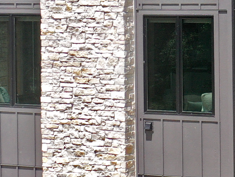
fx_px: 1174
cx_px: 346
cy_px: -19
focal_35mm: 173
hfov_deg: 11.0
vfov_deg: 8.5
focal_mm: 10.26
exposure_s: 1/80
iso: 100
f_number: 3.5
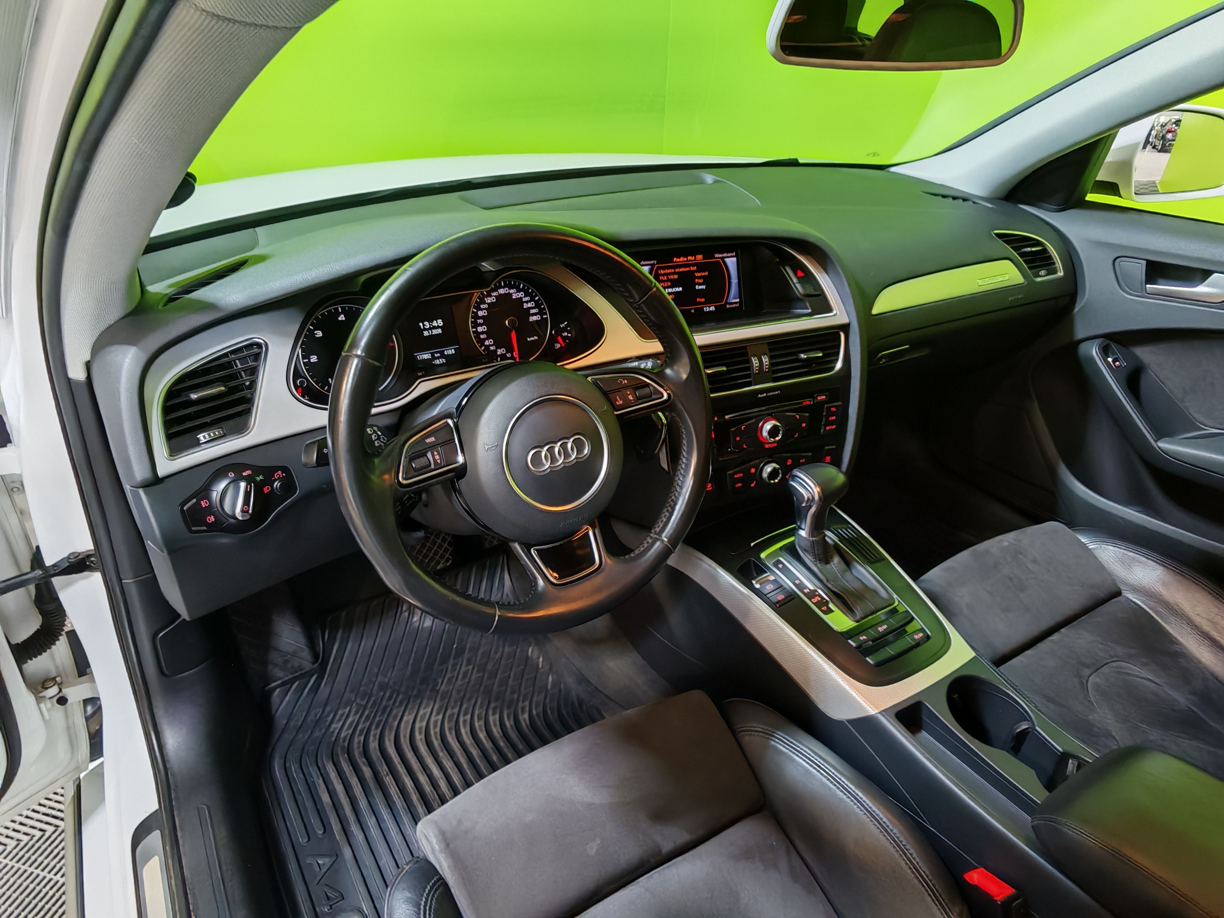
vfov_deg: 61.1
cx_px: 612
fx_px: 778
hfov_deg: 76.4
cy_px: 459
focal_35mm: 22
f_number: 2
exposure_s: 1/33
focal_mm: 1.82
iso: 250
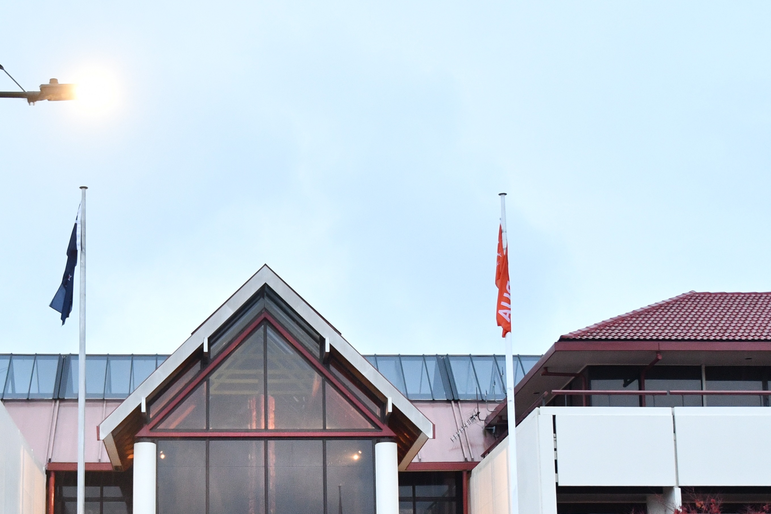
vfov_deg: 18.3
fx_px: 1585
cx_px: 259
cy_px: 402
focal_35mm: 74
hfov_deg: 27.2
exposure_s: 1/30
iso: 1000
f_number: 3
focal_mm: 24
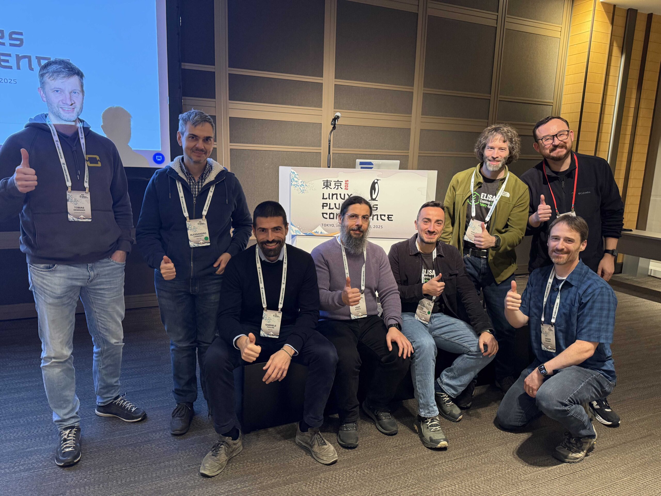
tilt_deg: -10.0
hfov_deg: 71.6
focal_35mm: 24
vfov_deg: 56.8
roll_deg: -1.3
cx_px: 330
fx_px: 458
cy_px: 248
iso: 320
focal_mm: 6.76
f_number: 1.78
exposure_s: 1/60
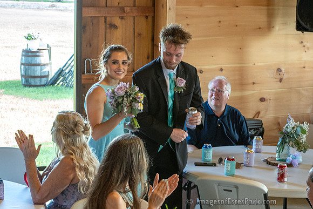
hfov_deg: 39.6
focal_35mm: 50
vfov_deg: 27.0
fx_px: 435
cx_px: 156
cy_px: 104
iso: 1600
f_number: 6.3
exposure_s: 1/100
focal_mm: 50
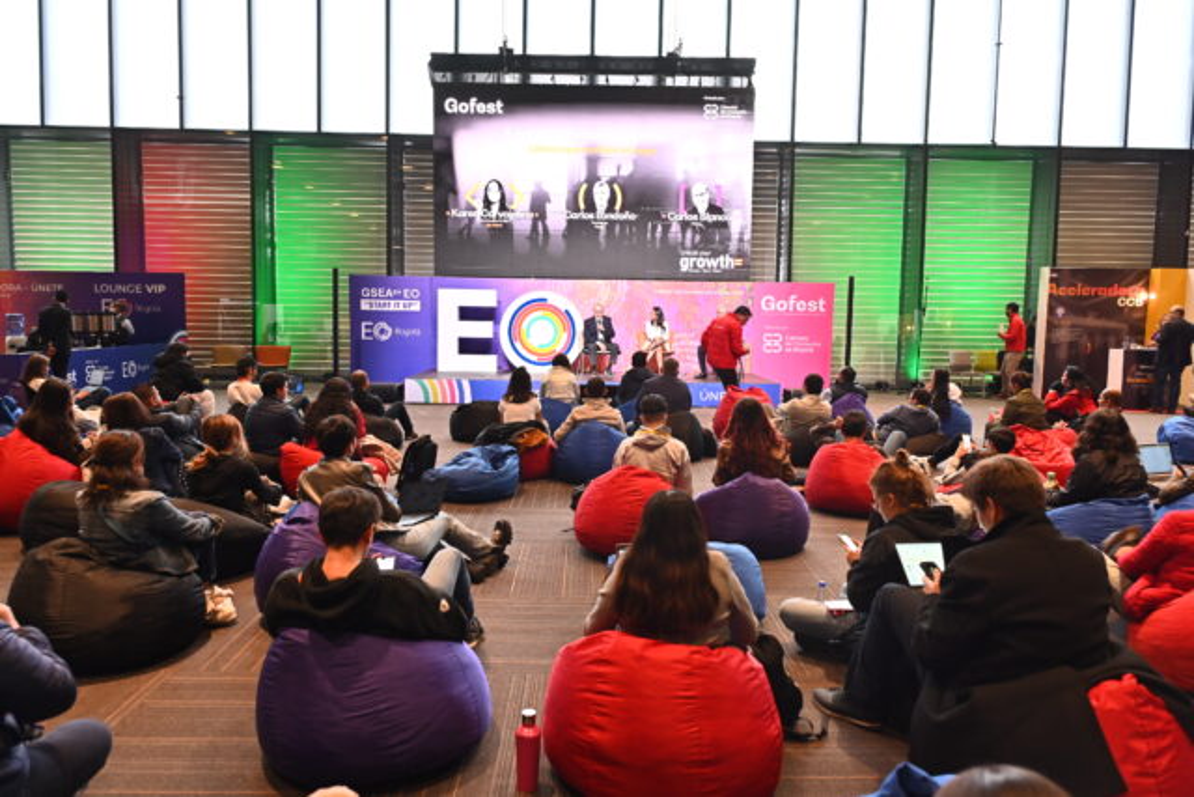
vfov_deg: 49.6
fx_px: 862
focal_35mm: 26
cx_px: 597
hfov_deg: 69.4
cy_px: 398
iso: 400
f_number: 4
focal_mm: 26
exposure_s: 1/30
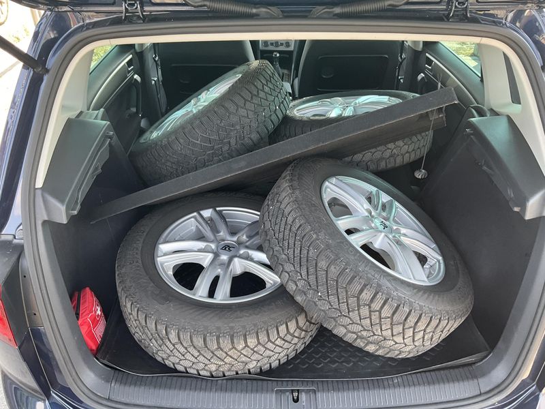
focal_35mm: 29
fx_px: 457
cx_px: 272
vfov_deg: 48.2
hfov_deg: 61.7
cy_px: 204
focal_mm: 3
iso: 50
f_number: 1.8
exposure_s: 1/122
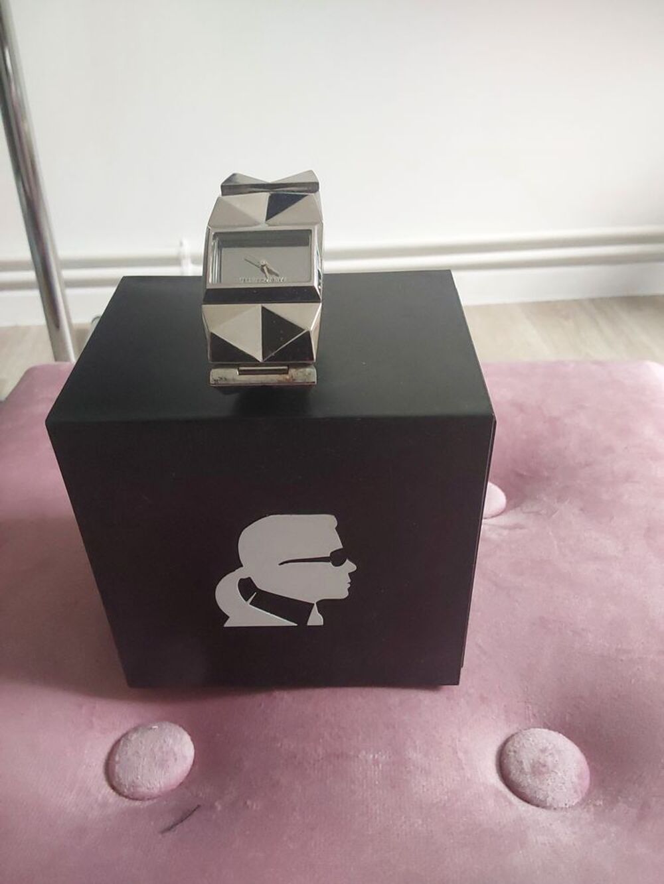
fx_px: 716
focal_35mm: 28
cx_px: 332
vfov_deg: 63.4
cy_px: 442
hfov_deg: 49.8
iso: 320
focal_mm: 2.91
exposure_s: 1/60
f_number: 1.9
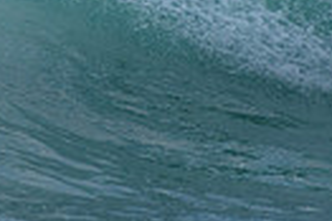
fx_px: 25108
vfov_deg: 0.5
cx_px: -315
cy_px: -192
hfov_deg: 0.8
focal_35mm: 2726
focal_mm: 500
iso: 900
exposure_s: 1/2000
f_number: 5.6
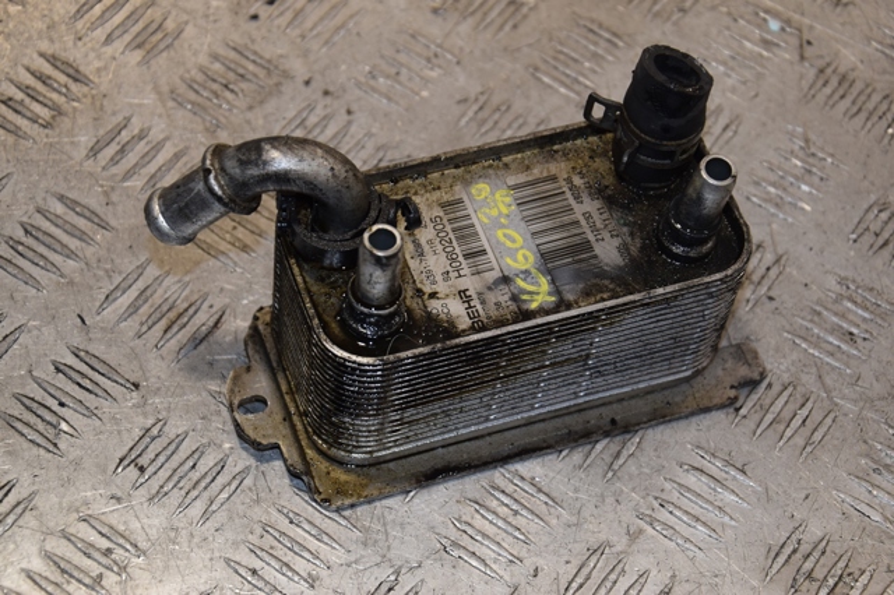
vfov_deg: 15.7
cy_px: 298
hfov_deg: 23.4
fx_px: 2159
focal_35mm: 87
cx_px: 447
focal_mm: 58
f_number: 6.3
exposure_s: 1/200
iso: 800
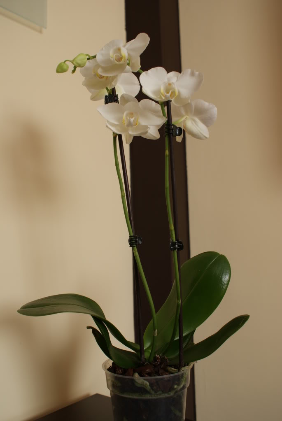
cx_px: 141
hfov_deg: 40.1
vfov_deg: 57.2
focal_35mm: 33
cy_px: 210
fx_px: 387
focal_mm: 22
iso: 100
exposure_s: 1/40
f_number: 4.5
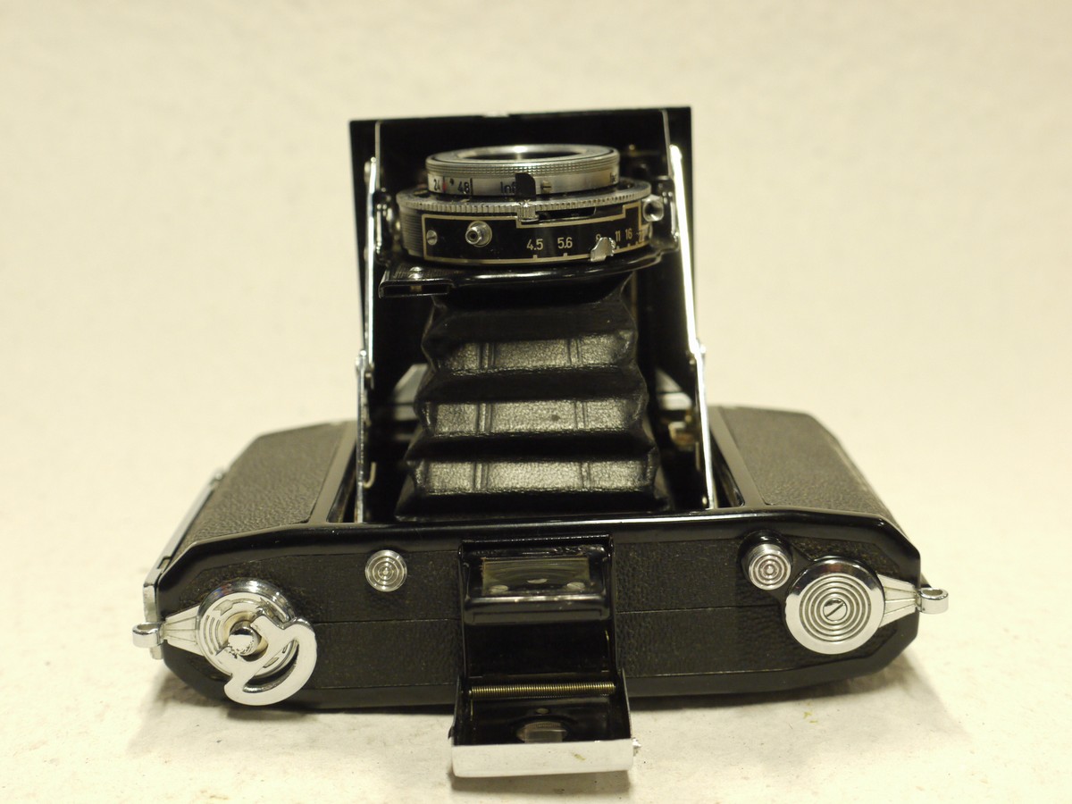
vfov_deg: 28.0
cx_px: 536
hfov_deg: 36.8
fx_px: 1610
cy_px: 402
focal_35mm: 52
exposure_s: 1/40
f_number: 5
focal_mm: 26
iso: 800
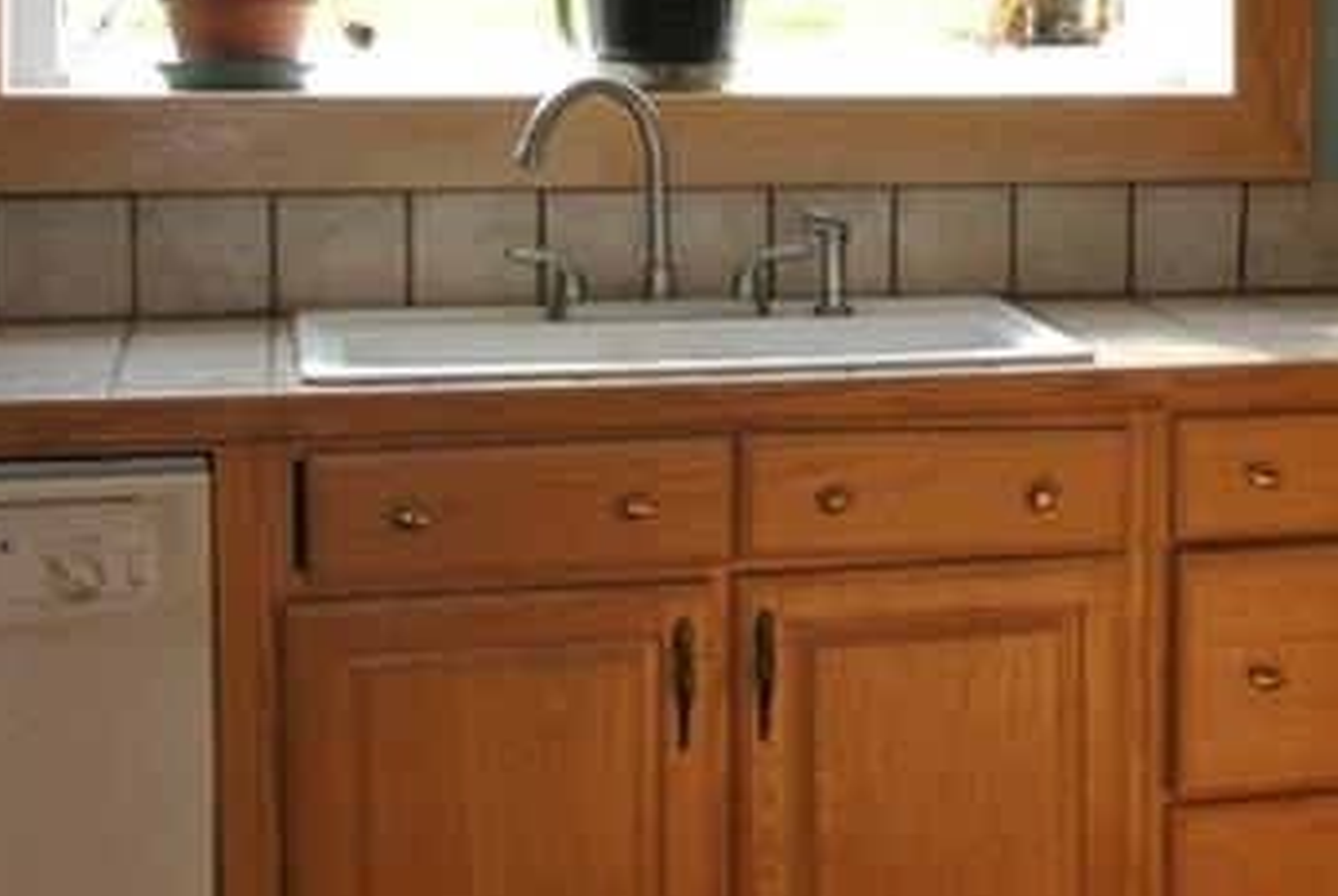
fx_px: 3200
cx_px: 1714
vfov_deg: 15.8
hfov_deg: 21.5
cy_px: 144
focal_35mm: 86
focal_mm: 11
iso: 200
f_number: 6.3
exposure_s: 1/60
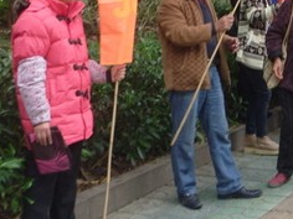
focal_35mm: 89
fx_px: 753
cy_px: -11
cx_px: 335
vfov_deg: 16.2
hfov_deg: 20.8
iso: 100
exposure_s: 1/30
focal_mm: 6.3
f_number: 3.5
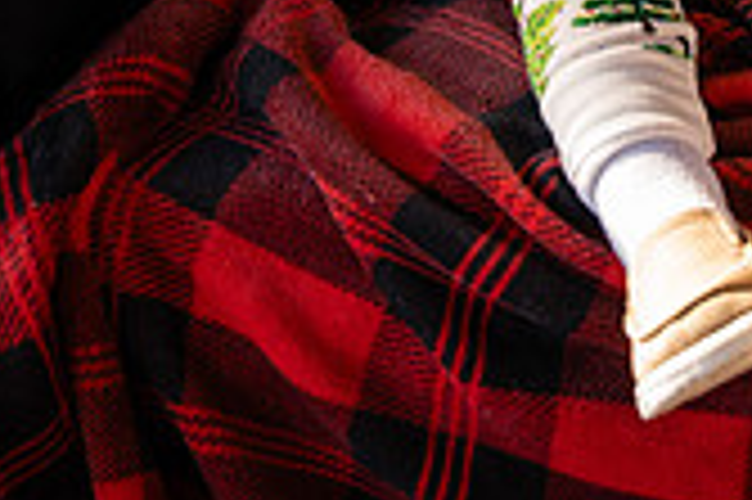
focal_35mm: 94
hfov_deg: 20.6
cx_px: 847
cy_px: -268
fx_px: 1962
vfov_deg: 13.6
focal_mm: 27
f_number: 4
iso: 400
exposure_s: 1/250
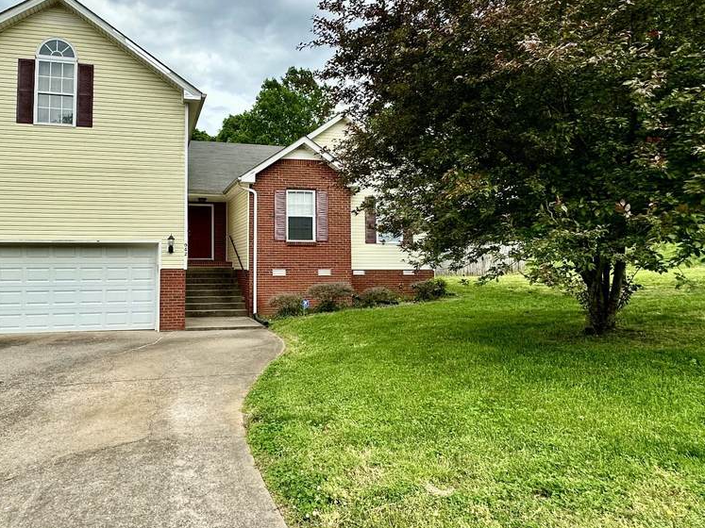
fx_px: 489
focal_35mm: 24
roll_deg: +0.4
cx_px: 253
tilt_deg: +3.8
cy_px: 239
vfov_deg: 56.7
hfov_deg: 70.1
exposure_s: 1/1159
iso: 40
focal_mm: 2.22
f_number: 2.2
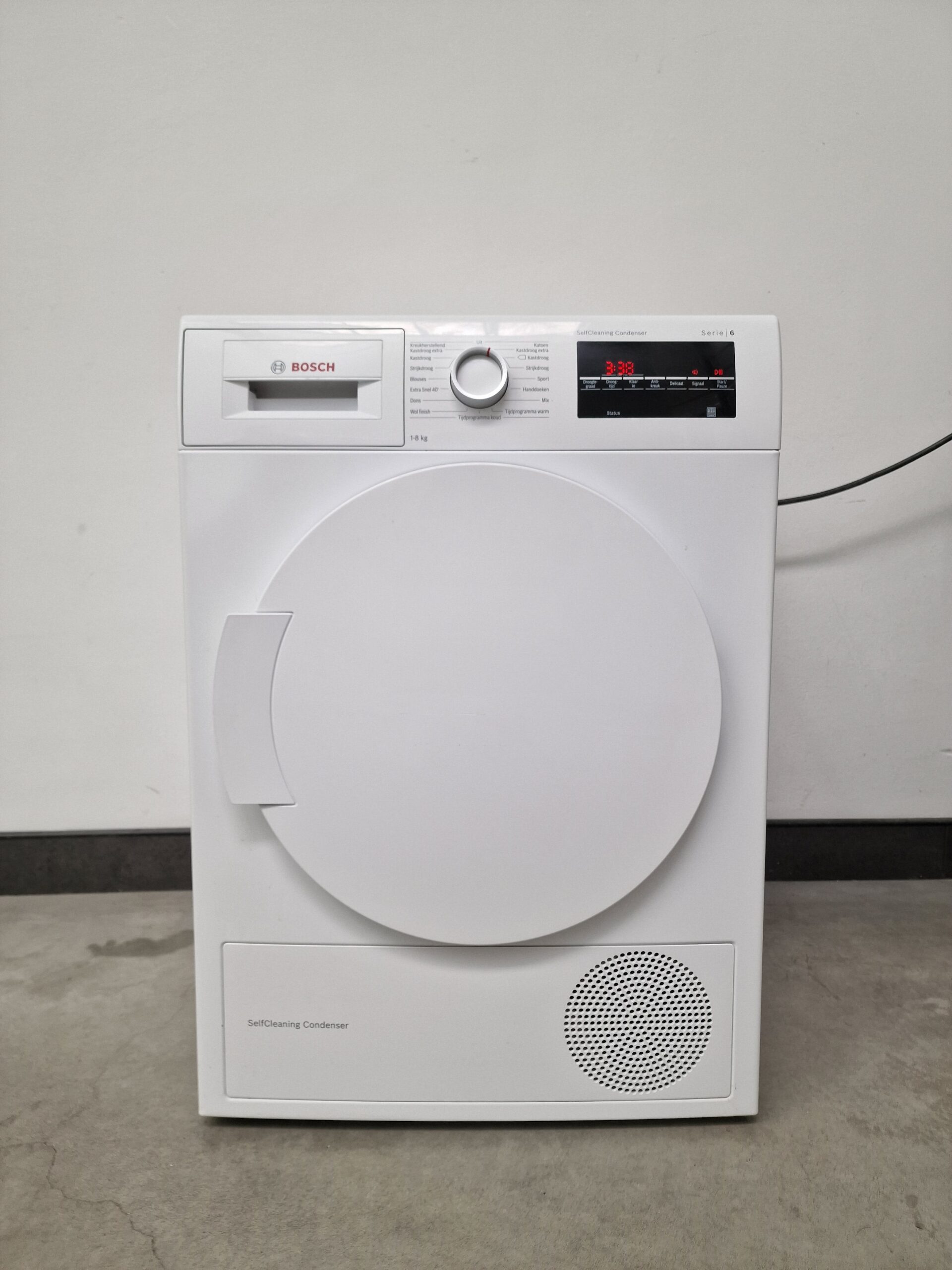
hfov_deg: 58.9
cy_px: 635
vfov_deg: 73.9
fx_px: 843
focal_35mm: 23
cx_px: 476
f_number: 1.8
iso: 125
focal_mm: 6.4
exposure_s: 1/100
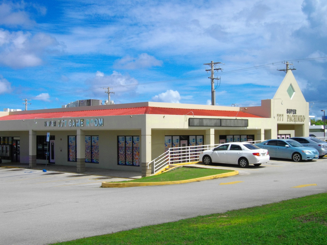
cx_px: 164
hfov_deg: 38.2
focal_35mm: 50
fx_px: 472
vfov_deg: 29.1
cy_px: 122
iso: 100
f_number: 7
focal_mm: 8.8
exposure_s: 1/400
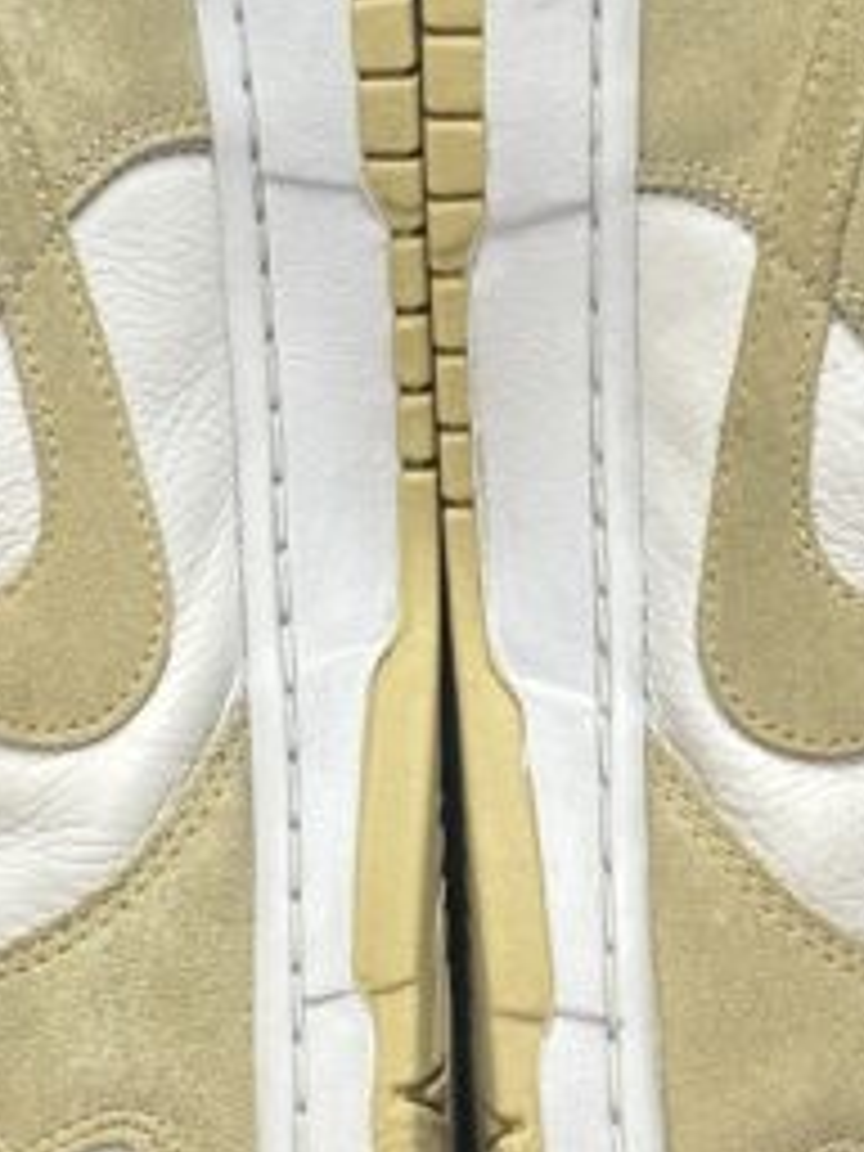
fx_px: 4992
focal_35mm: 150
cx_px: 522
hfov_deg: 9.9
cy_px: 691
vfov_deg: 13.2
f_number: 1.78
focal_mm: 6.86
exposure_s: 1/50
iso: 200
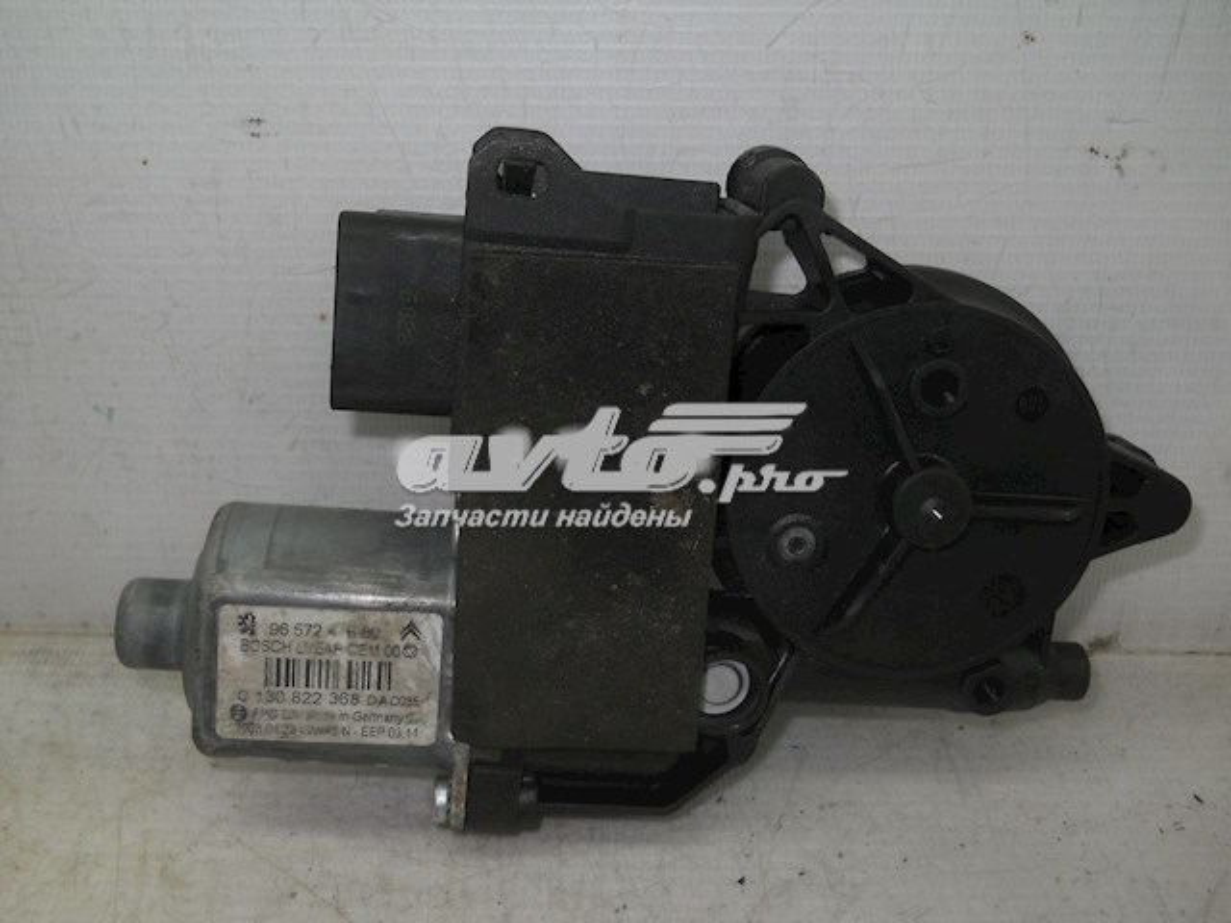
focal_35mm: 41
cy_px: 462
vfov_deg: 35.1
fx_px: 1458
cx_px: 616
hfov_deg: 45.8
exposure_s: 1/30
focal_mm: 6.72
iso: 80
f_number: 5.5
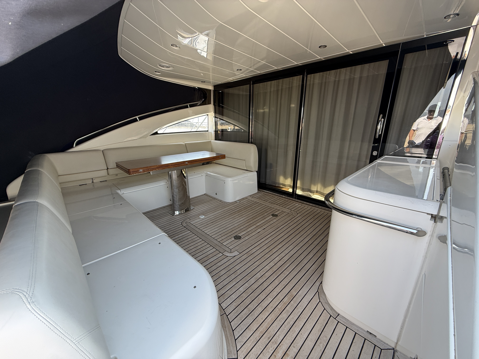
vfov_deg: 85.7
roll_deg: +0.4
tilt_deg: -15.0
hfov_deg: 102.1
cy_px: 180
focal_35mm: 14
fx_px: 194
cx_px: 240
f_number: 2.2
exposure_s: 1/99
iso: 80
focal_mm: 2.22
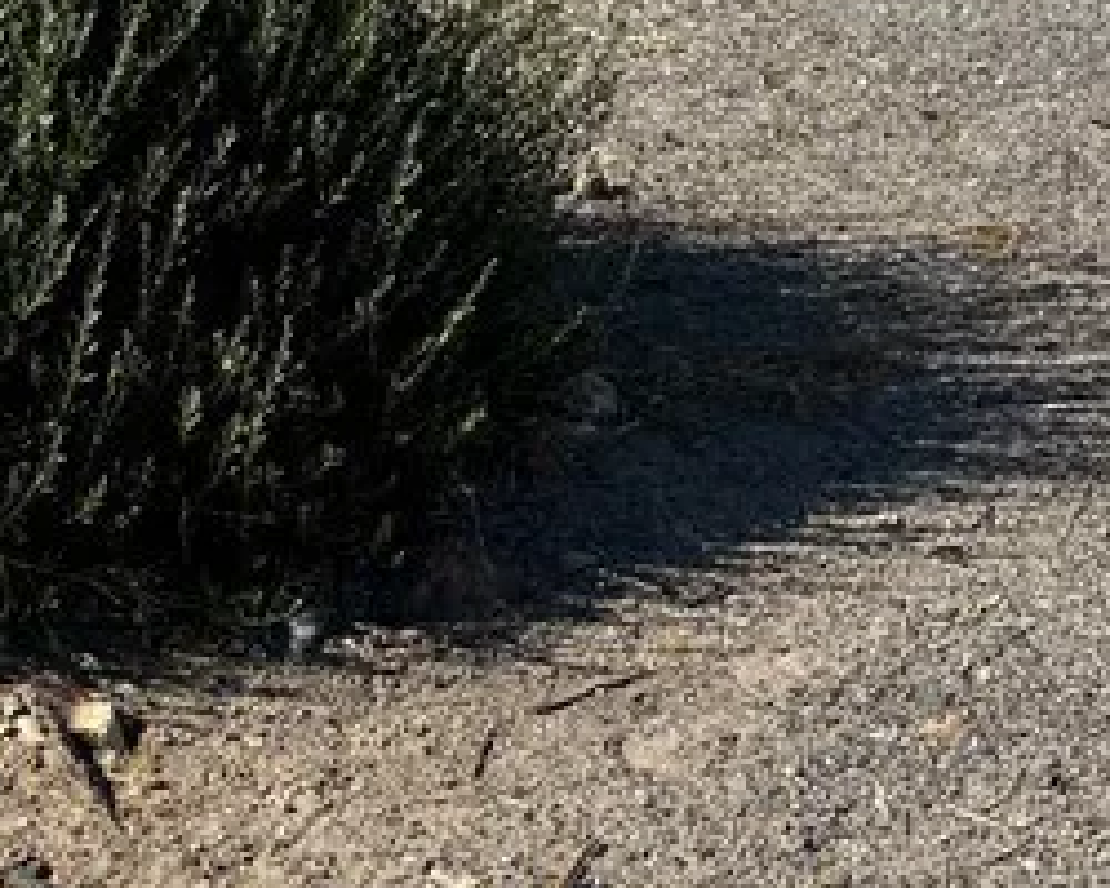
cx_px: 639
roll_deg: -2.8
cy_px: -342
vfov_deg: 15.1
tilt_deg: -6.2
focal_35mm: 96
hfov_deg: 19.9
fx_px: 3154
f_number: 1.78
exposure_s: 1/4049
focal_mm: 6.76
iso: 80
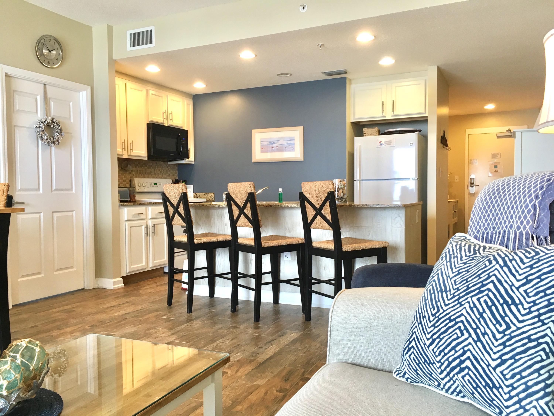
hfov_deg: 61.7
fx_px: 464
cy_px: 208
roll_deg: +0.3
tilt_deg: -2.6
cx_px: 277
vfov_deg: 48.2
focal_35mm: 29
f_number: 2.2
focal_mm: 4.15
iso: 64
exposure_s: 1/30
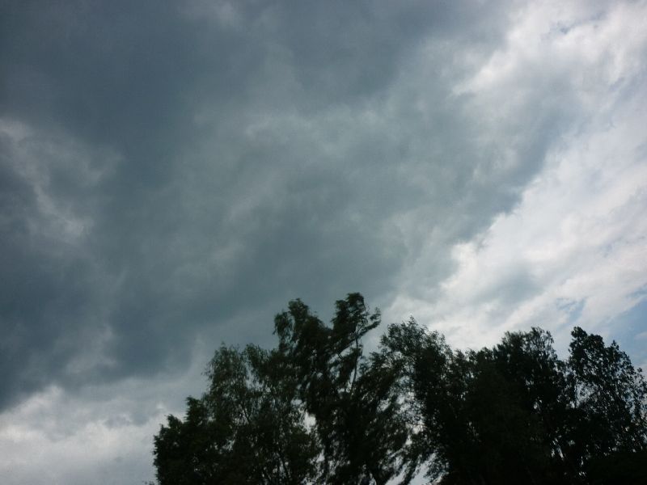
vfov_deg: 42.9
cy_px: 242
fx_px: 617
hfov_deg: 55.4
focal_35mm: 33
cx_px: 324
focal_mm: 5.5
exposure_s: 1/200
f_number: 8
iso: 80
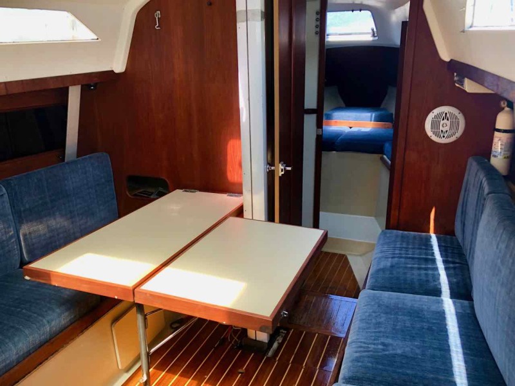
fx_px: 417
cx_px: 258
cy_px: 193
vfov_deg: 49.7
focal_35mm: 28
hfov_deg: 63.4
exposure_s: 1/120
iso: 50
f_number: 1.8
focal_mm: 3.99
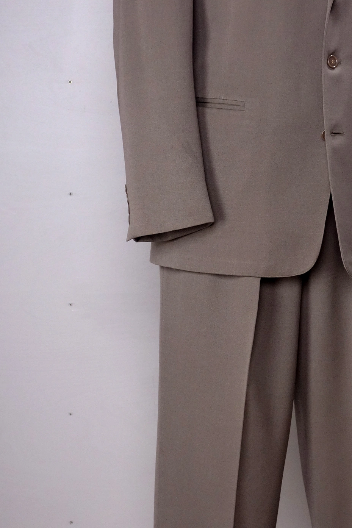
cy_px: 243
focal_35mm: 124
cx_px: 270
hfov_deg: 11.0
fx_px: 1819
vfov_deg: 16.5
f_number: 3.5
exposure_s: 1/80
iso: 500
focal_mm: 22.25
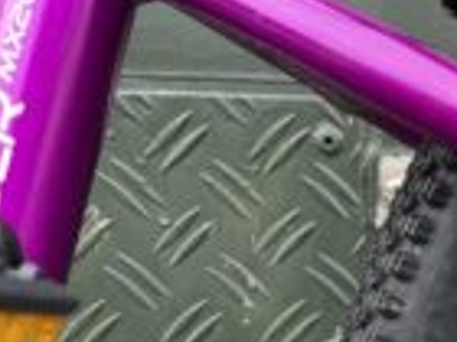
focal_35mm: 89
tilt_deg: -12.3
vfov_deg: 15.6
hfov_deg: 18.6
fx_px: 1175
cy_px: 466
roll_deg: -0.8
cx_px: 748
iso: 40
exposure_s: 1/161
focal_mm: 5.1
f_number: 1.6
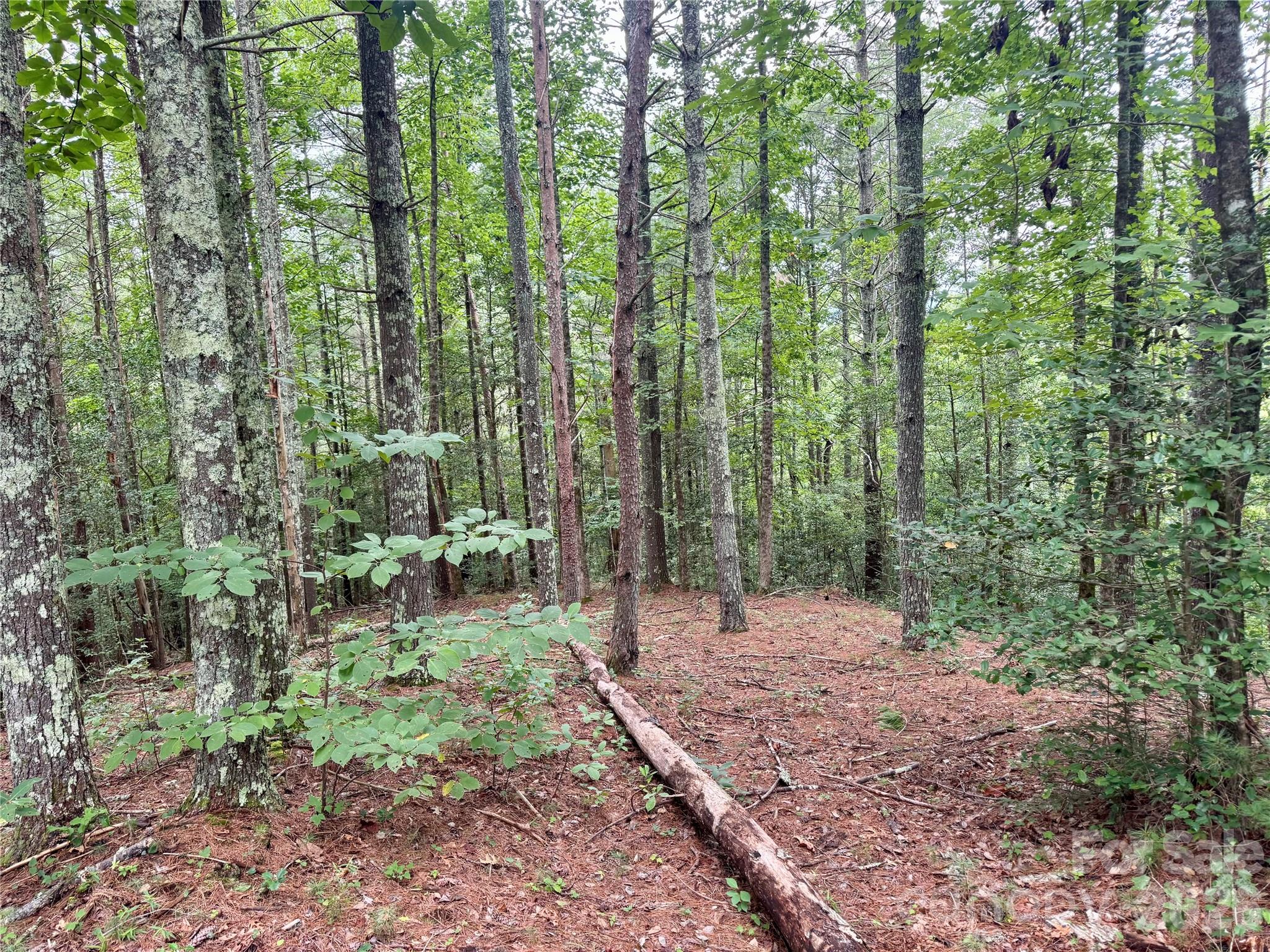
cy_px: 476
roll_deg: +3.7
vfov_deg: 56.8
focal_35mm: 24
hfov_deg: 71.6
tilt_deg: -7.0
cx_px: 635
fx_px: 881
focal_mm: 6.76
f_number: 1.78
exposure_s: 1/121
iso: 125
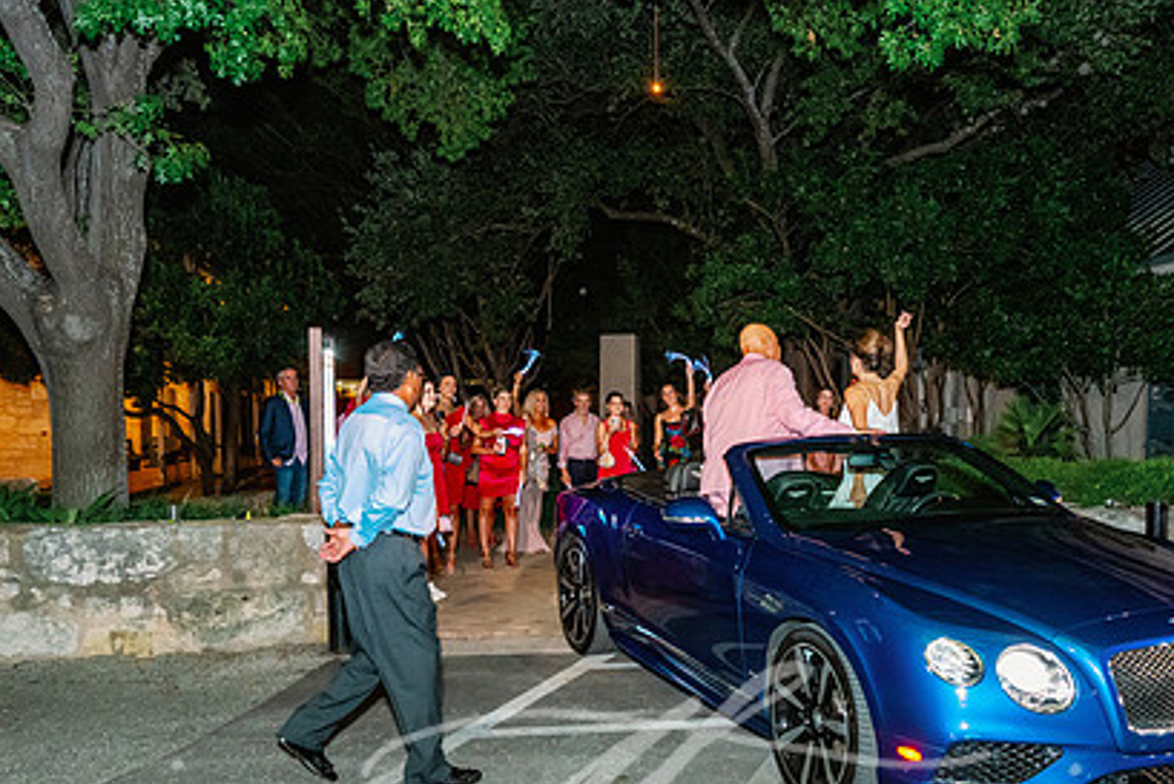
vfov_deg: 38.6
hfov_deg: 55.7
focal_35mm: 34
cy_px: 498
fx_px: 1109
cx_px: 646
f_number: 3.5
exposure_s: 1/125
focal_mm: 24
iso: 4000
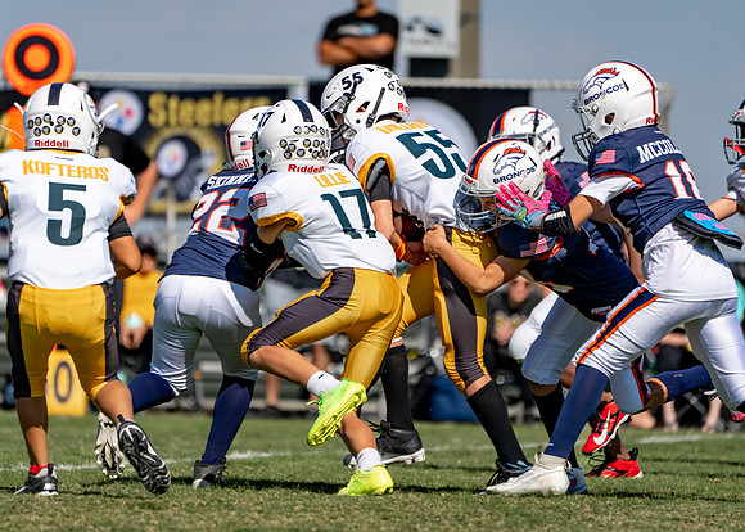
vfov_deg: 3.3
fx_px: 9171
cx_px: 353
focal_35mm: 434
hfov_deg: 4.7
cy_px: 264
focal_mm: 400
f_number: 5.6
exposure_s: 1/2000
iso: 160
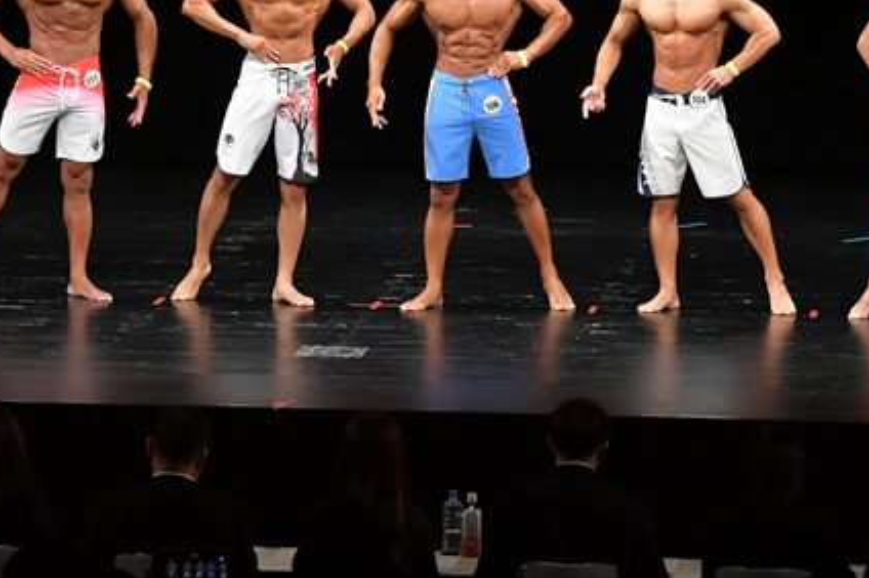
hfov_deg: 8.9
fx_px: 5596
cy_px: 100
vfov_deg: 5.9
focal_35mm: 232
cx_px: 370
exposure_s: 1/400
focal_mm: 85
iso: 3200
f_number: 5.6
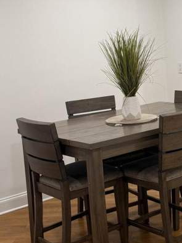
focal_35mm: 65
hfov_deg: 22.1
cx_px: 158
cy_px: 101
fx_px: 456
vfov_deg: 29.8
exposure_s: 1/60
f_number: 1.78
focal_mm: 6.76
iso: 125
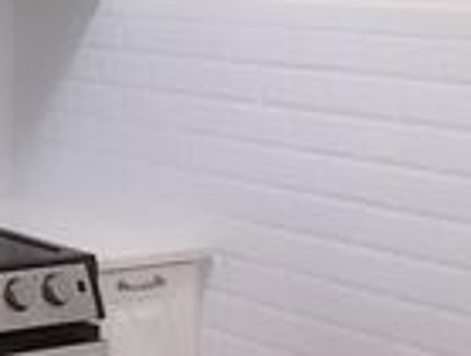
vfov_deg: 14.1
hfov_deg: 17.1
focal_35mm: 104
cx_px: -224
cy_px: 15
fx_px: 1419
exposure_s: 1/30
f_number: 2.2
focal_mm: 4.15
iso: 64
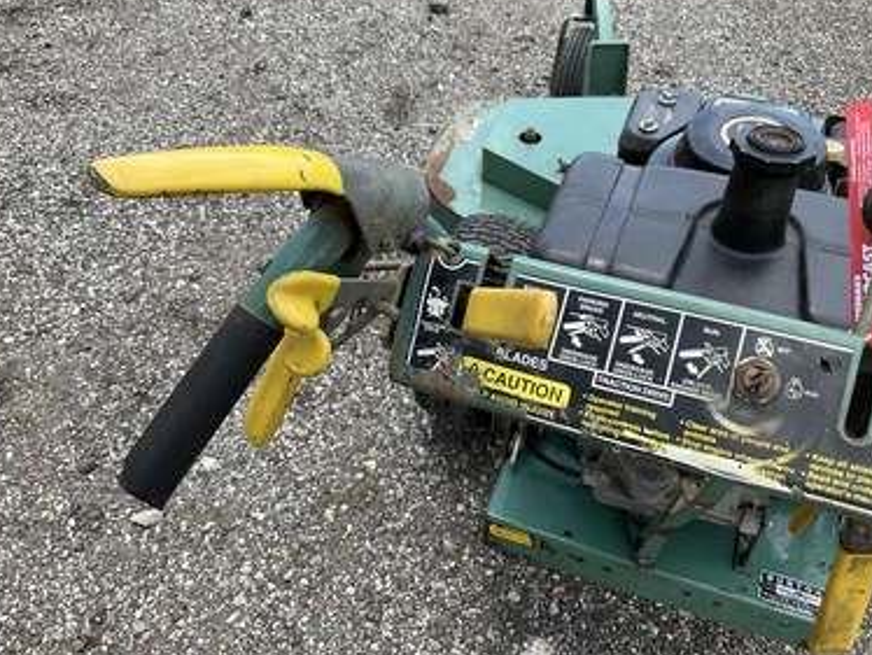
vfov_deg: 45.5
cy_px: 315
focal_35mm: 31
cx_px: 434
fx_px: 781
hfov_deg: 58.3
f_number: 1.8
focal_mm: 3
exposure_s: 1/524
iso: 25
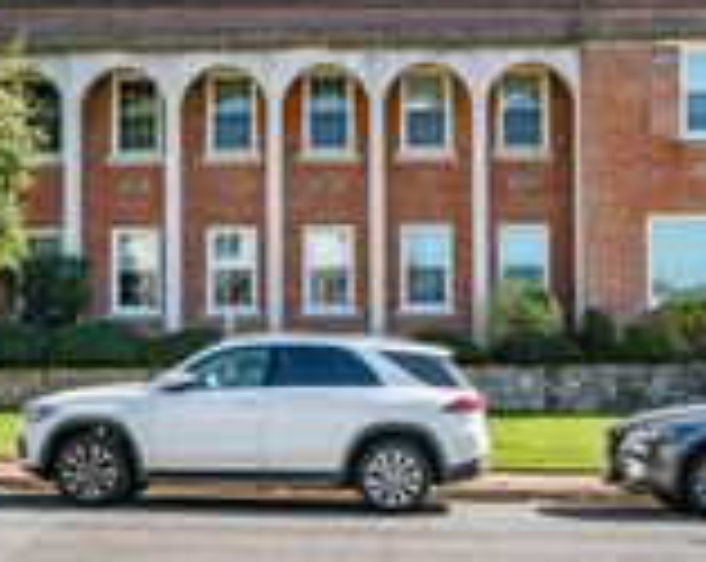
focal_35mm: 57
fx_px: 1189
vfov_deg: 26.6
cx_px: 337
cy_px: 310
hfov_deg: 33.1
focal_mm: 19
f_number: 8
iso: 800
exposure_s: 1/1600
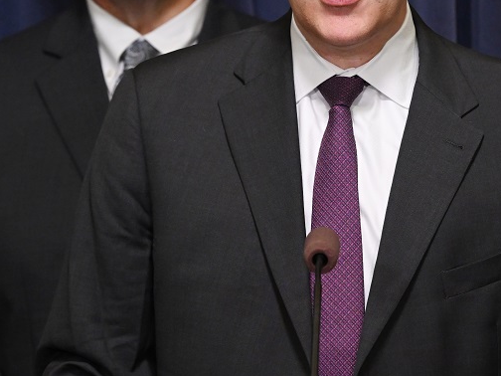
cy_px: 158
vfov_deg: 3.8
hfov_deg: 5.1
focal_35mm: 389
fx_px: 5630
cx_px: 387
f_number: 4.5
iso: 3200
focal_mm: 170
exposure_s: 1/400
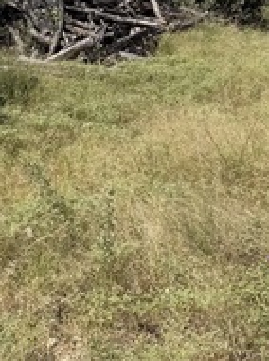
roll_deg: -1.8
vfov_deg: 24.1
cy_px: 125
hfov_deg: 18.1
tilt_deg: -8.5
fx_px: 841
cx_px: 167
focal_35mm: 81
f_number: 1.78
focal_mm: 6.76
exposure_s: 1/5714
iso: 80
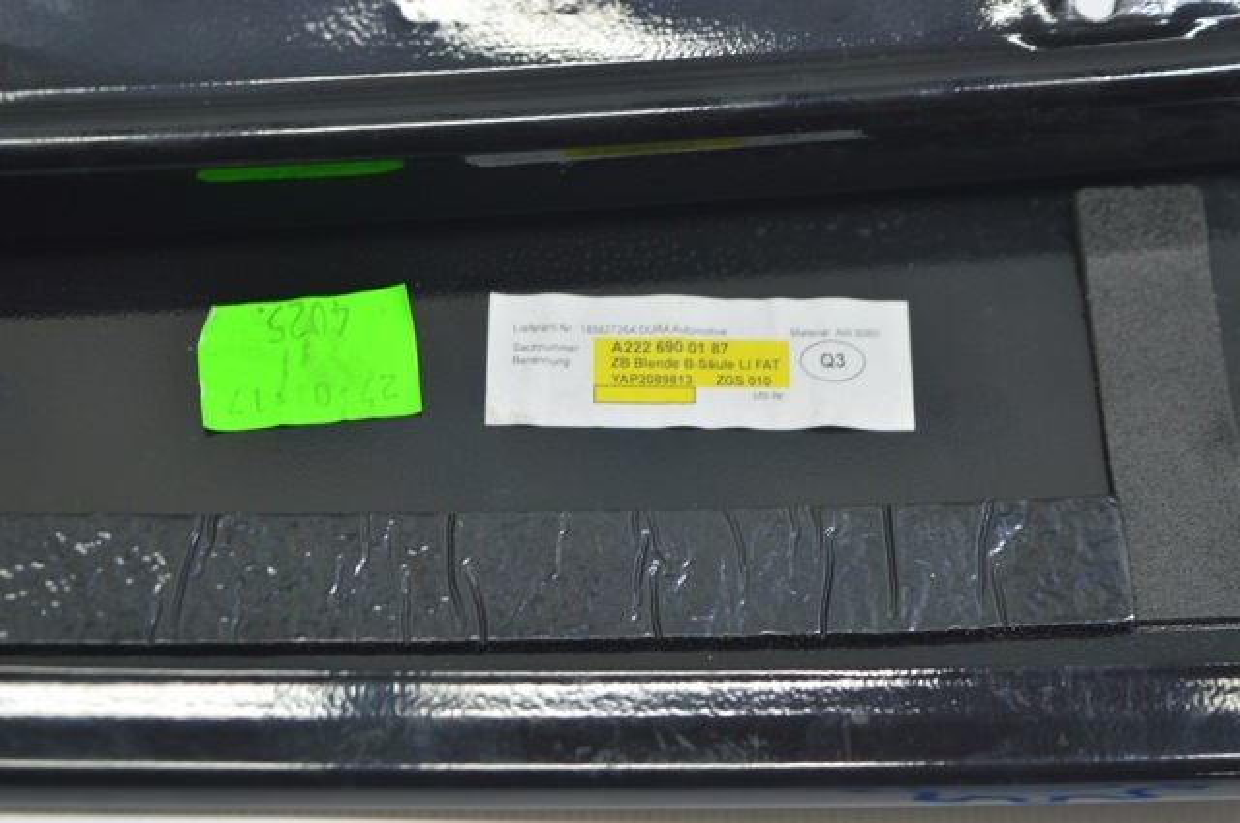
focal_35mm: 72
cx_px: 620
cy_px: 412
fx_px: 2477
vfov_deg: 18.9
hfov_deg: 28.1
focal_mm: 48
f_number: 5.6
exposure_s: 1/20
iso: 400
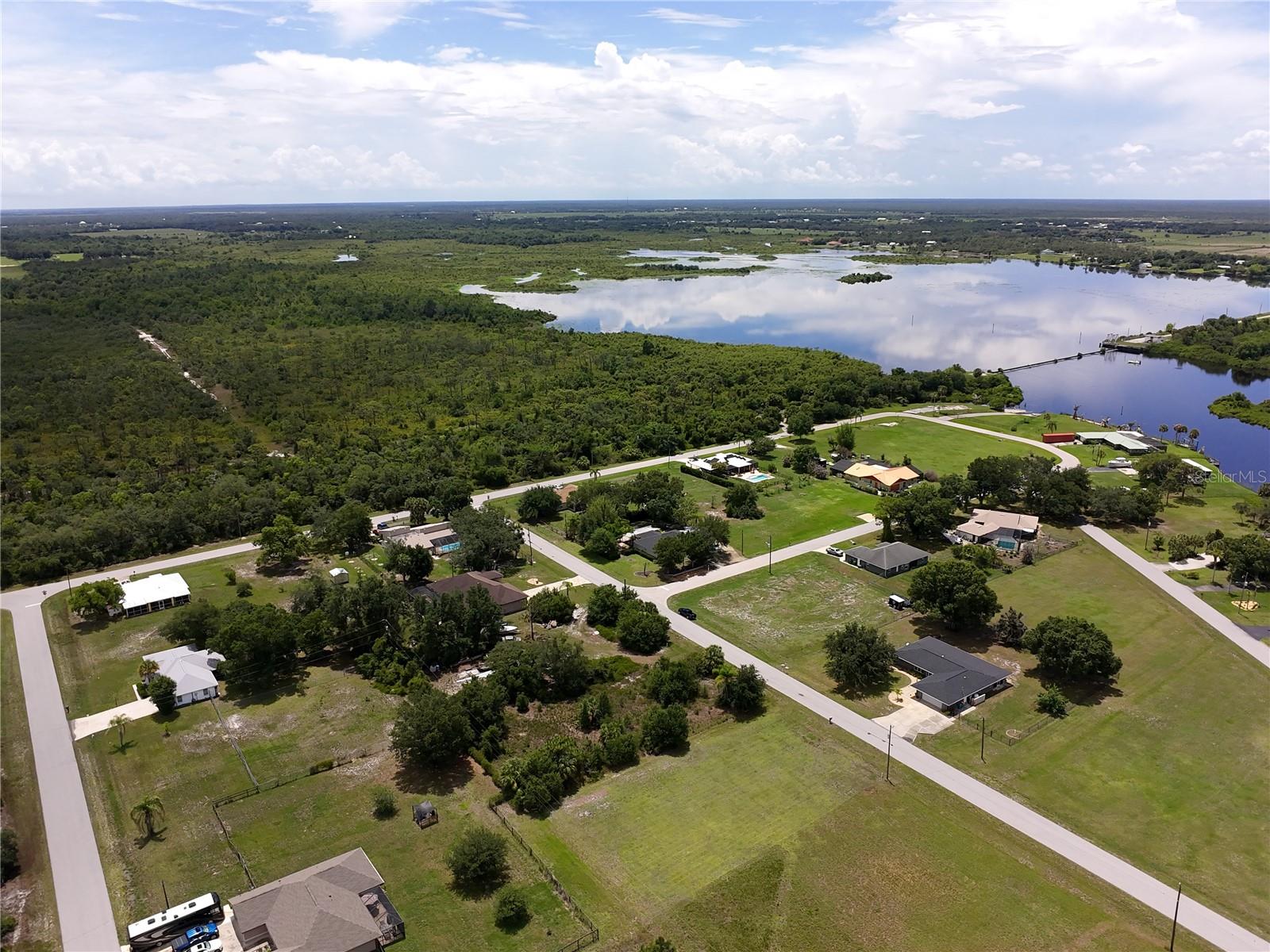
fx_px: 881
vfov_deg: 56.8
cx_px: 635
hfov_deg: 71.6
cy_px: 476
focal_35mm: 24
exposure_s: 1/1000
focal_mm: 4.55
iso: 100
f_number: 2.8
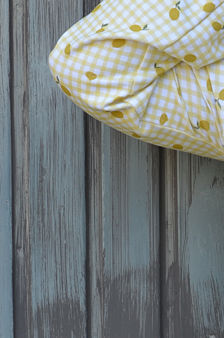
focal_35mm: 242
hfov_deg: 5.6
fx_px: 2268
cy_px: 323
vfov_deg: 8.5
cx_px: 336
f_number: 6.3
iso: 200
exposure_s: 1/160
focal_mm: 50
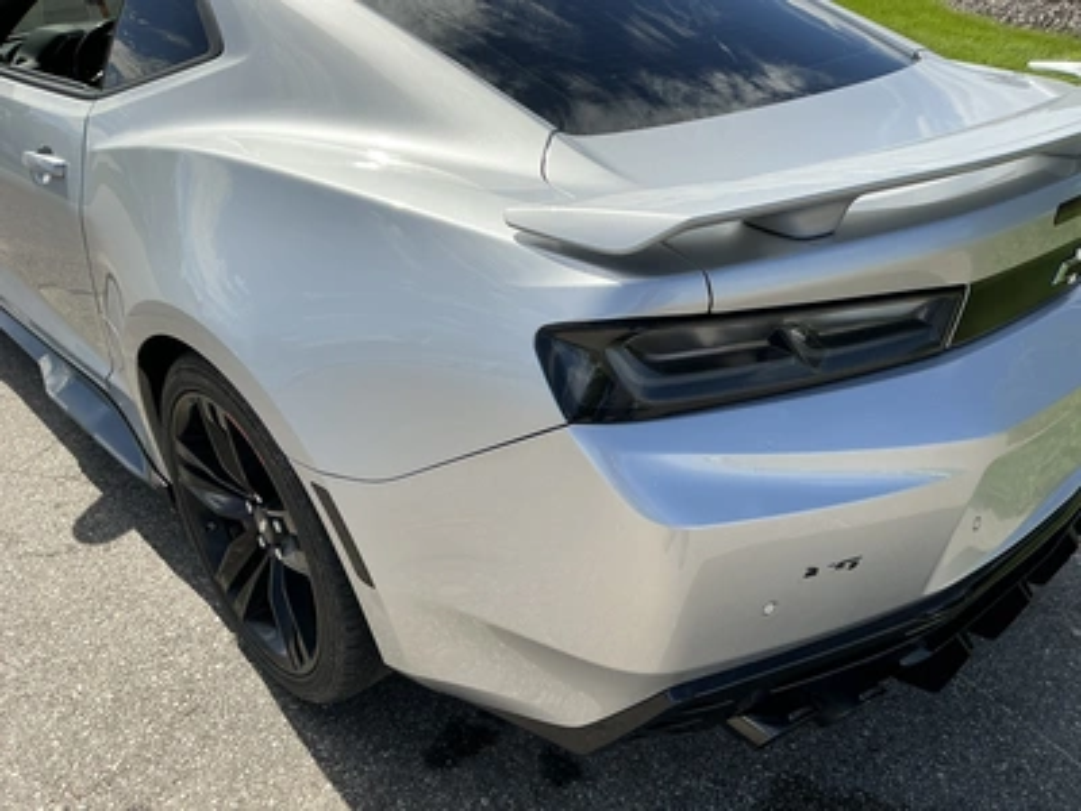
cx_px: 540
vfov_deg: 49.7
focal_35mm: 28
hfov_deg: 63.4
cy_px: 406
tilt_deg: -29.9
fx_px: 874
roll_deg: +1.4
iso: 25
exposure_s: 1/1786
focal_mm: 3
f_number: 1.8
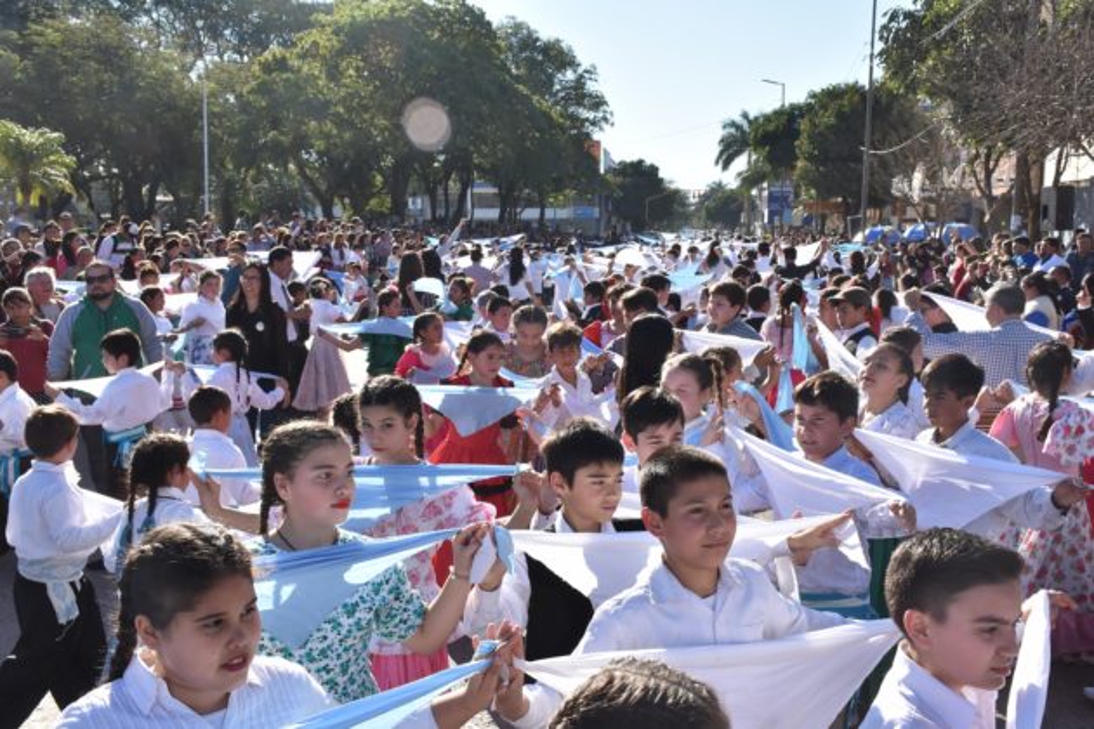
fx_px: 1231
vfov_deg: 33.0
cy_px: 364
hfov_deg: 47.9
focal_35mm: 40
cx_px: 547
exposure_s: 1/500
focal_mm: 27
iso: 500
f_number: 11
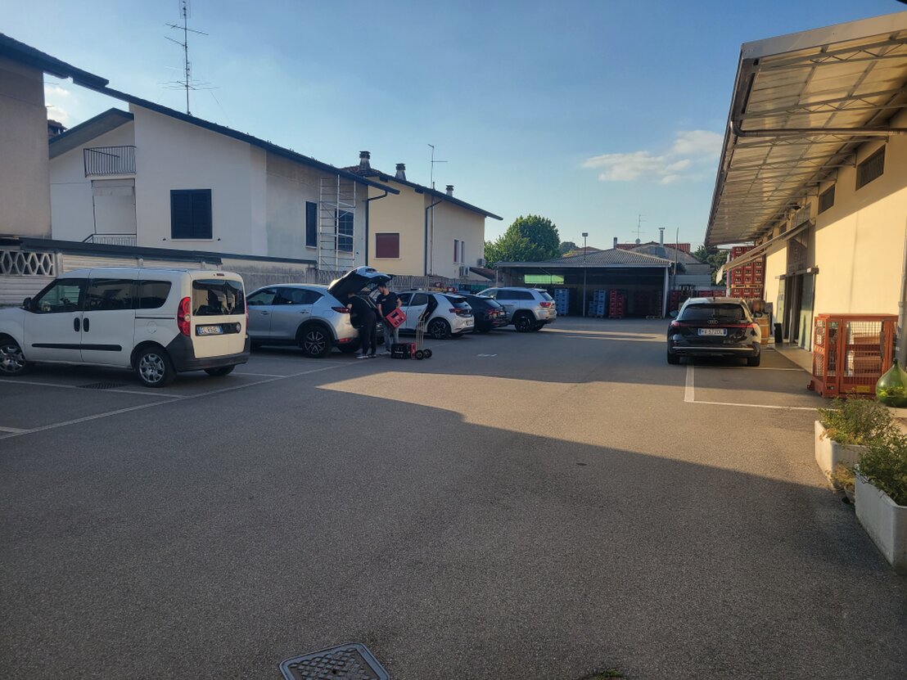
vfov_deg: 53.1
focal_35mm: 26
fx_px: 681
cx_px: 454
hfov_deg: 67.3
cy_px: 340
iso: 40
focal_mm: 5.4
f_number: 1.8
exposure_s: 1/1925
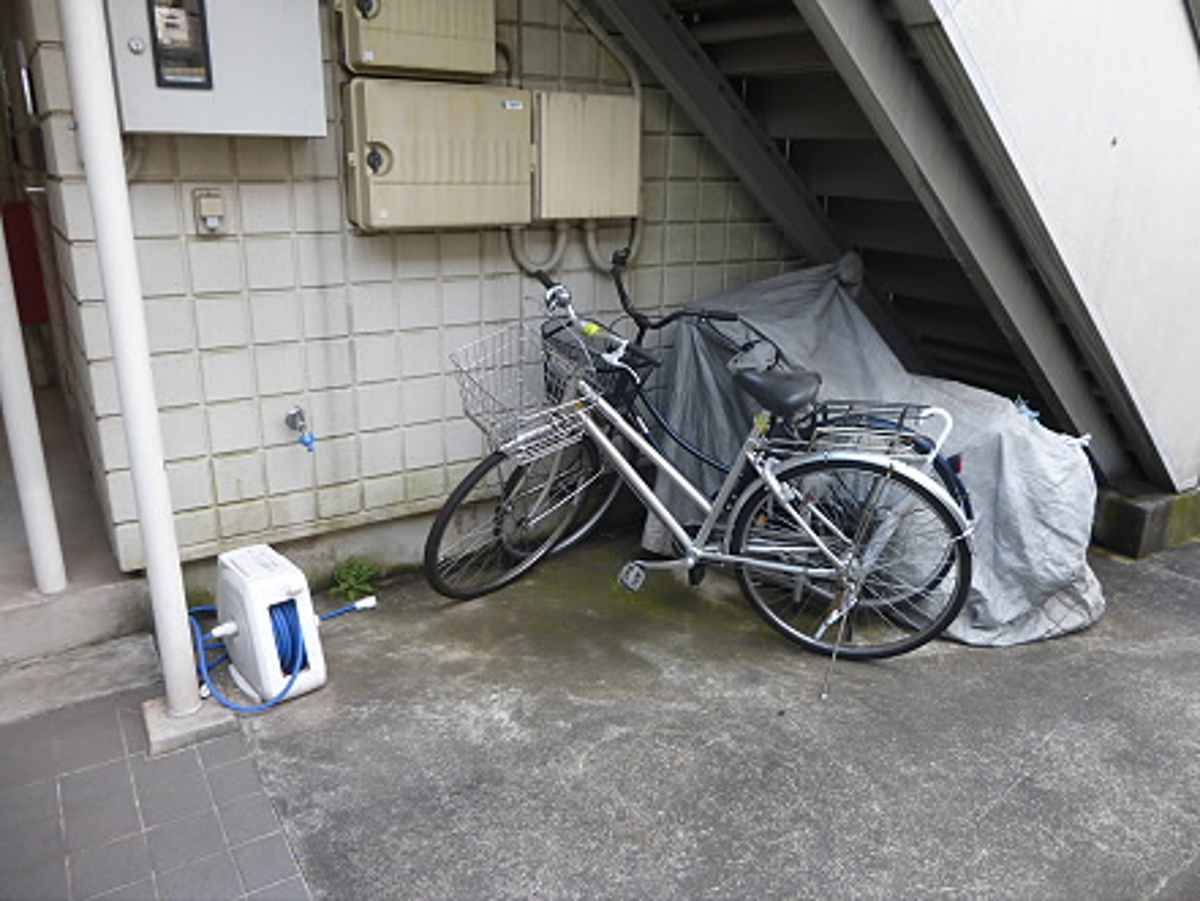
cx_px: 600
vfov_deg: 54.9
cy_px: 450
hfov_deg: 69.4
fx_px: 867
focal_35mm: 25
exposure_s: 1/100
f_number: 3.1
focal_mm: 4.5
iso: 100
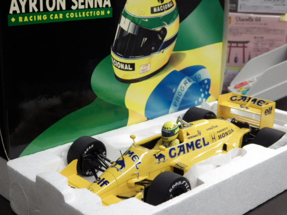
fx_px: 489
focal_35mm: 59
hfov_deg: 32.7
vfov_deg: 24.8
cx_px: 144
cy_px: 108
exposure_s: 1/60
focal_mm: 10.7
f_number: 4
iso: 640
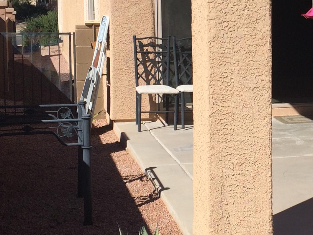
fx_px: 742
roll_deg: +1.0
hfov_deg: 22.9
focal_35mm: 82
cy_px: 70
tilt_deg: -7.0
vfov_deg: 17.9
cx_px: 310
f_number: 2.2
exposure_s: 1/2564
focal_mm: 4.15
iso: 32
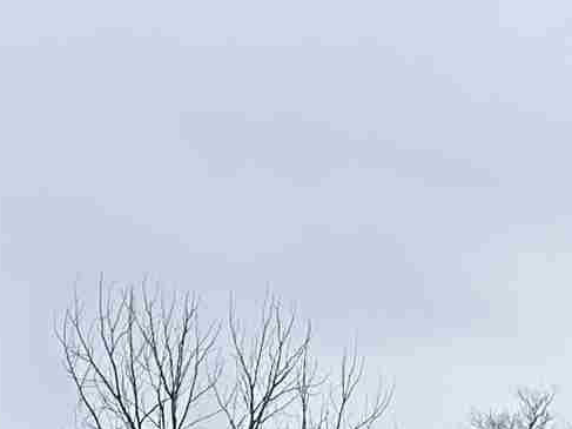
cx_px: 433
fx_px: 2709
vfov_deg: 8.1
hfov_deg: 12.0
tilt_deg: -2.0
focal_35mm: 164
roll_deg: -2.9
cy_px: 1165
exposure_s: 1/2165
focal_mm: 5.7
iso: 50
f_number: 1.5
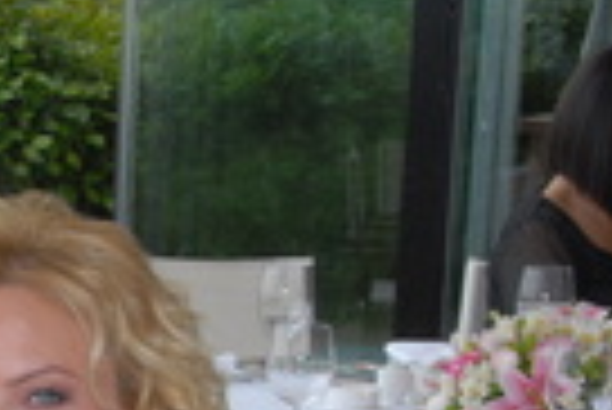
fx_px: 3233
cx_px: -220
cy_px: 525
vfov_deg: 7.2
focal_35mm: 190
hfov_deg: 10.5
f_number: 9
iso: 400
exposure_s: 1/250
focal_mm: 36
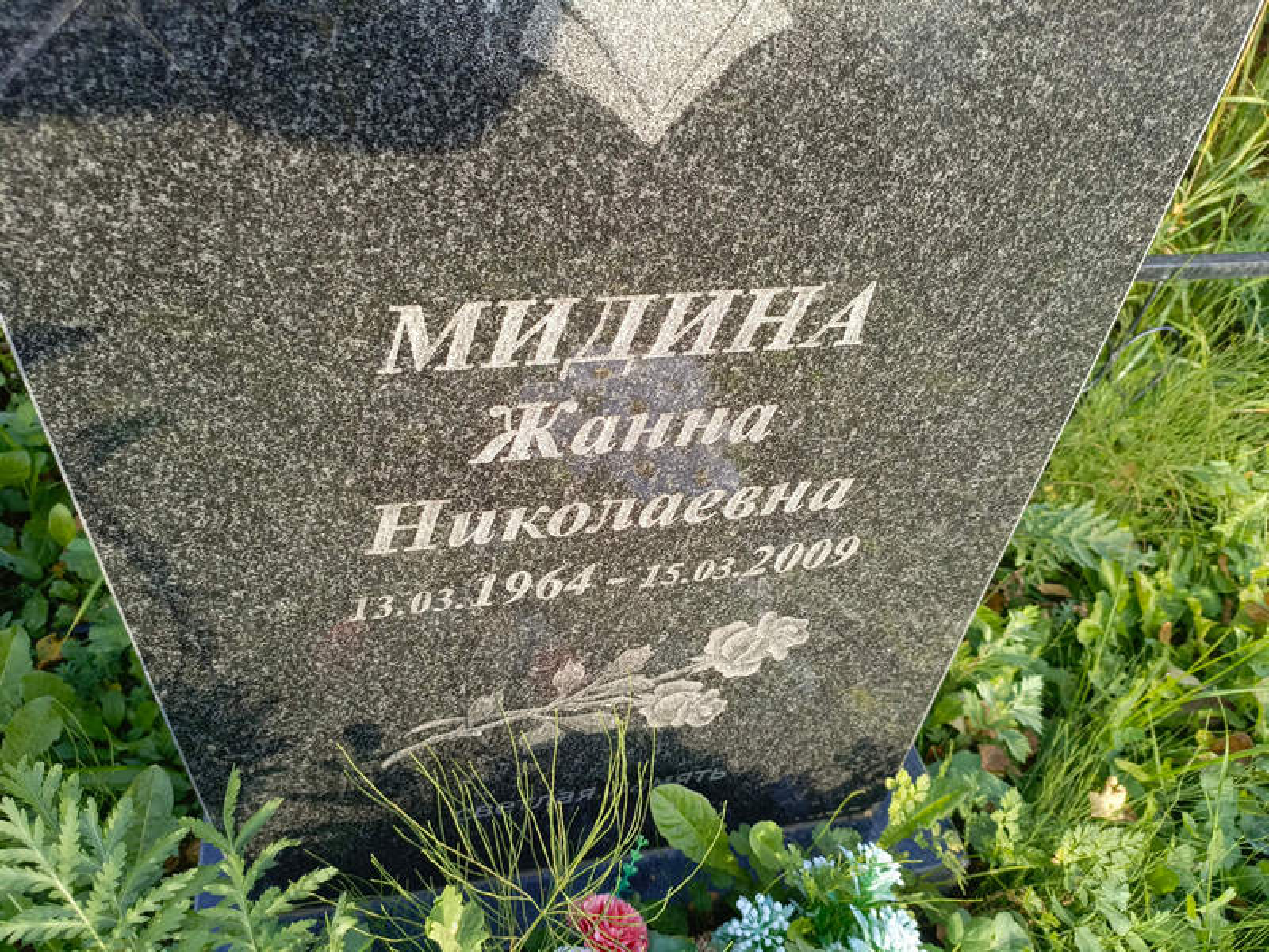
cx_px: 634
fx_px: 916
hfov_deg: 69.4
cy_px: 476
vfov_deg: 54.9
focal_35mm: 25
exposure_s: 1/105
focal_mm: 4.76
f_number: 1.69
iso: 110
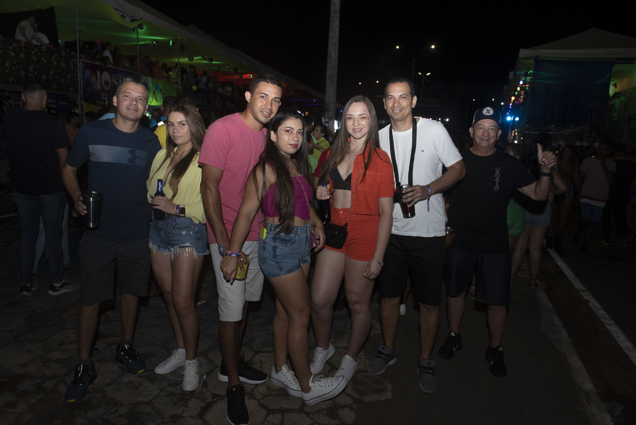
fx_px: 424
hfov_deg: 73.7
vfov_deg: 53.2
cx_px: 318
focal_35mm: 24
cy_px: 212
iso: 1000
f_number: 6.3
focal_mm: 24
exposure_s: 1/160
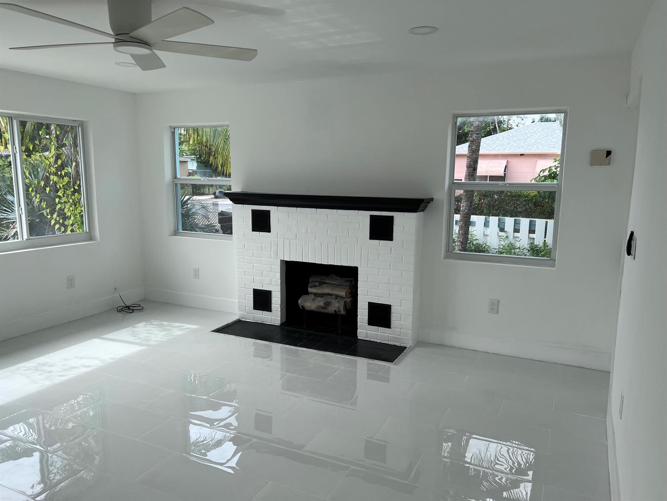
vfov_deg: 53.1
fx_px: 501
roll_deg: -0.8
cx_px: 334
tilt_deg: -8.8
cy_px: 250
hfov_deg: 67.3
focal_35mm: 26
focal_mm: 5.7
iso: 50
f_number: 1.5
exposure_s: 1/853
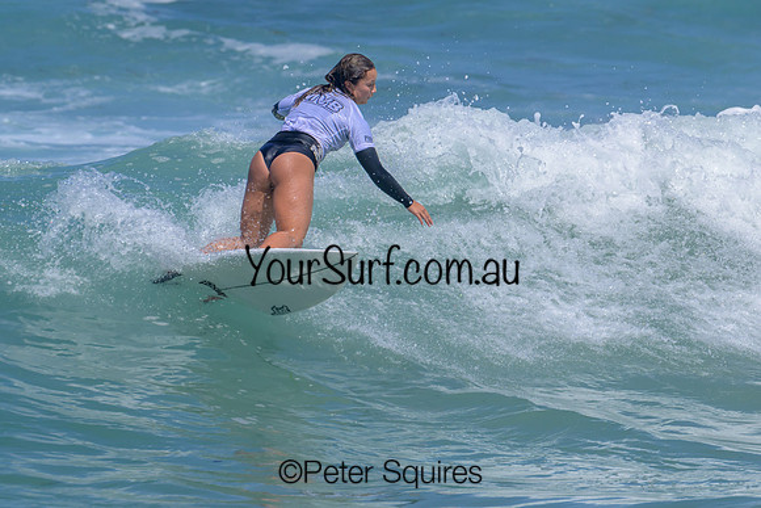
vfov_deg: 1.8
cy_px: 323
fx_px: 15992
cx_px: 361
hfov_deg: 2.7
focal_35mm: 756
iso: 640
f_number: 11
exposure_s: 1/2000
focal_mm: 560
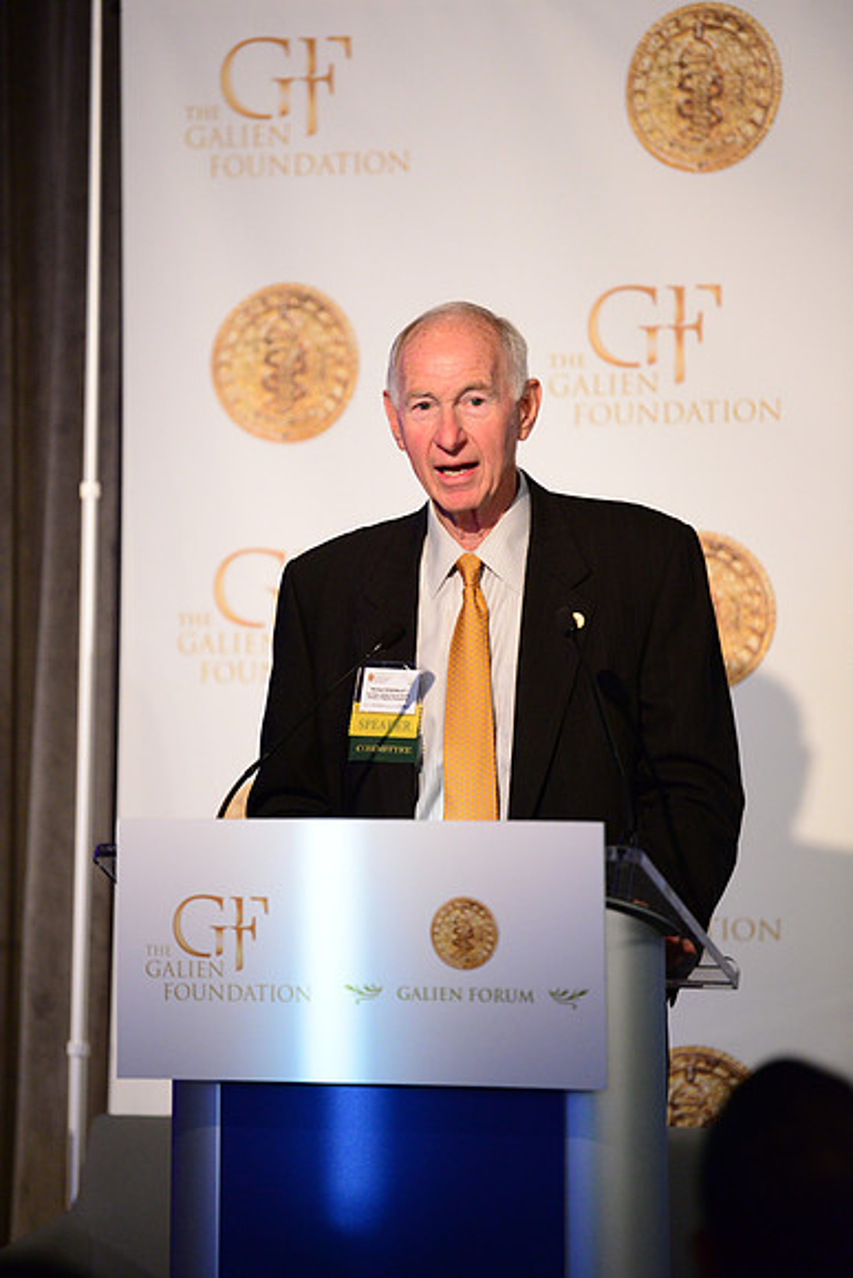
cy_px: 639
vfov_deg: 11.1
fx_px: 6571
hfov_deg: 7.4
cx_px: 426
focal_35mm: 185
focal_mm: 185
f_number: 2.8
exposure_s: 1/400
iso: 4000
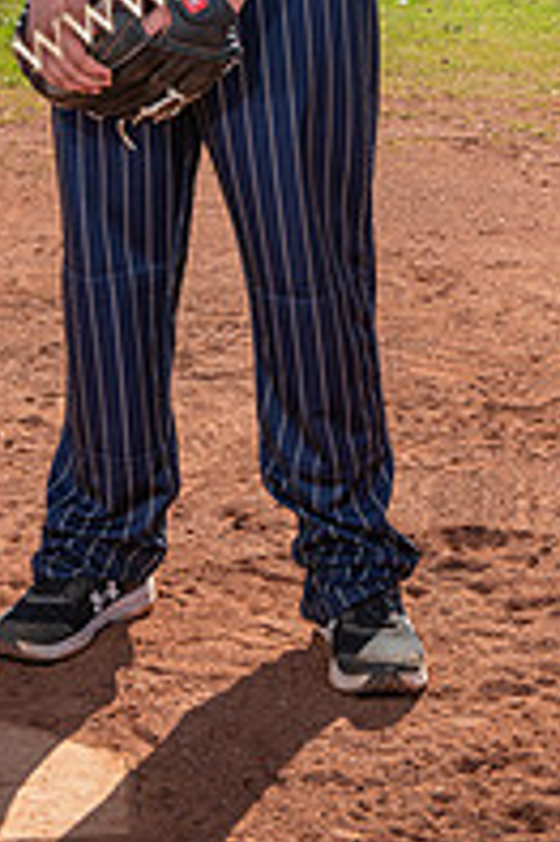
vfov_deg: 15.6
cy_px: -98
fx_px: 2992
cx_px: 209
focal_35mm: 128
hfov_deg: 10.7
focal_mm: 56
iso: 200
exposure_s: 1/250
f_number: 8
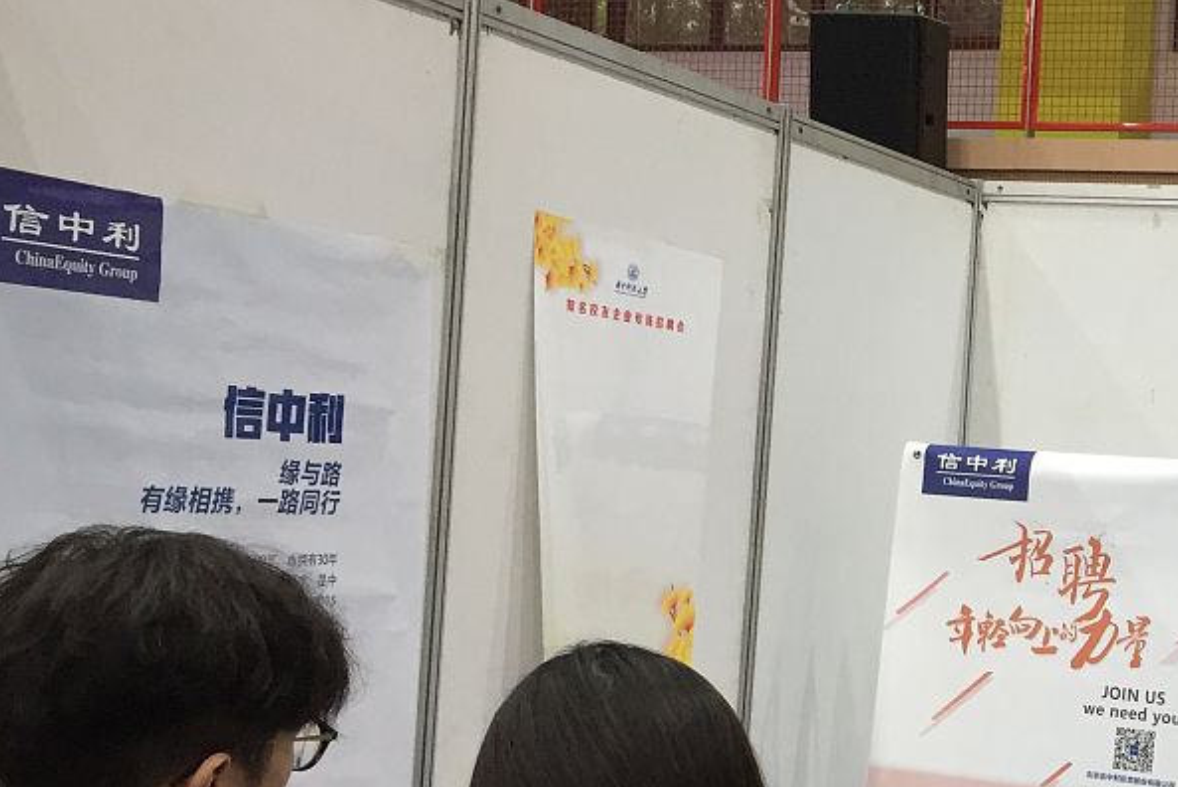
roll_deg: -3.6
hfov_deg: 30.7
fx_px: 1997
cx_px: 1154
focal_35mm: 61
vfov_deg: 22.1
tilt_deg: -3.0
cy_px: 570
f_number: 2.2
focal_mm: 4.15
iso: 100
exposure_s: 1/33
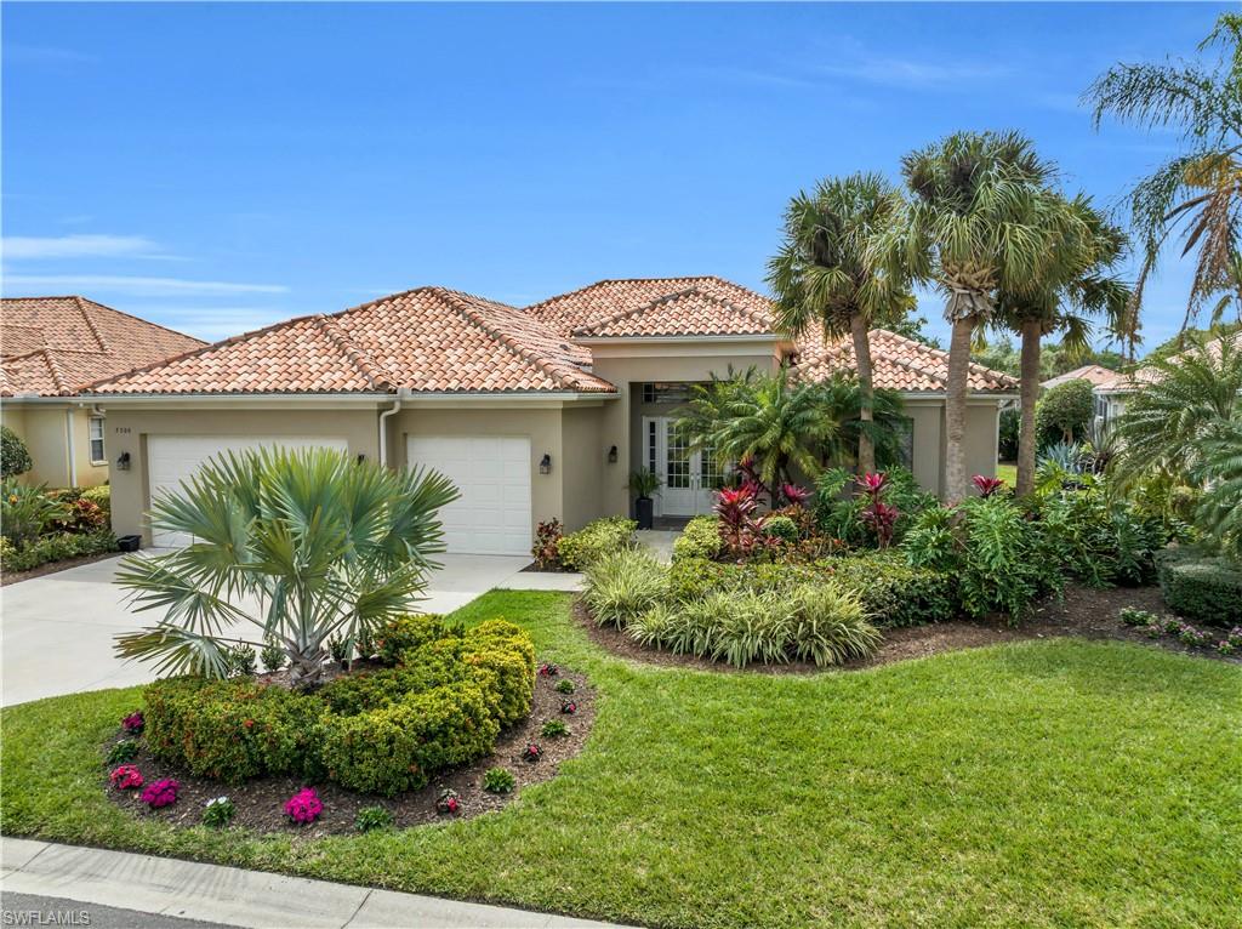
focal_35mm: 24
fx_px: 860
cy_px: 464
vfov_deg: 56.7
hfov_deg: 71.6
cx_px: 621
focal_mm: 12.29
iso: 100
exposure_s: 1/120
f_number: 4
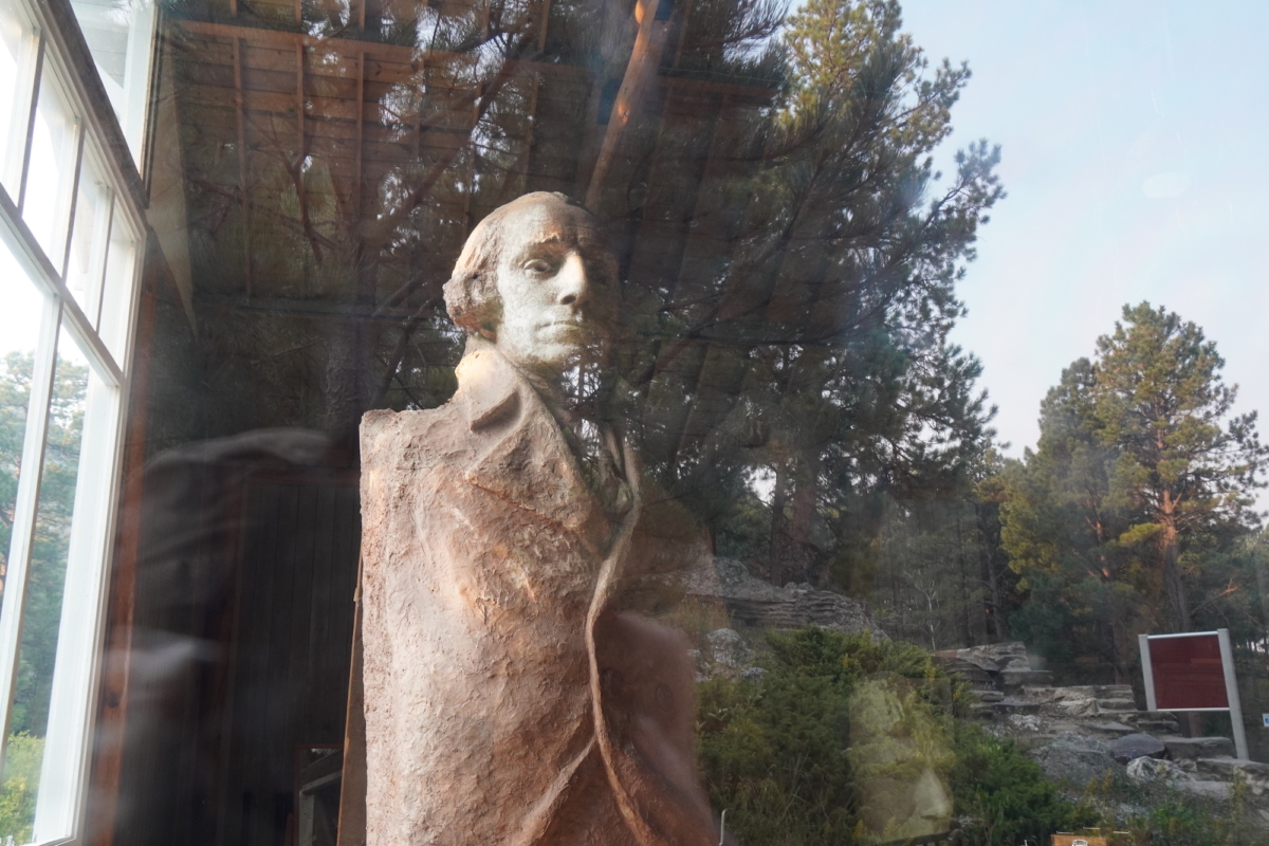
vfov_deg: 41.7
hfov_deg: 59.5
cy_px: 423
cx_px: 634
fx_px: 1110
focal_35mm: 32
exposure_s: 1/40
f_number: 9
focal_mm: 21
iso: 800
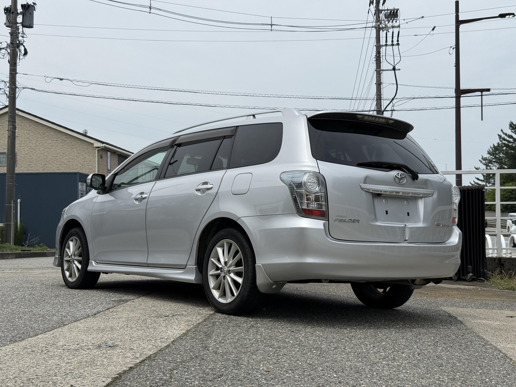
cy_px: 194
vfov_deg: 30.3
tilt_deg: +2.9
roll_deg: +0.3
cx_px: 258
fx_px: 716
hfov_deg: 39.7
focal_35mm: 48
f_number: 1.78
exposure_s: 1/7874
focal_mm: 6.76
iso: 64
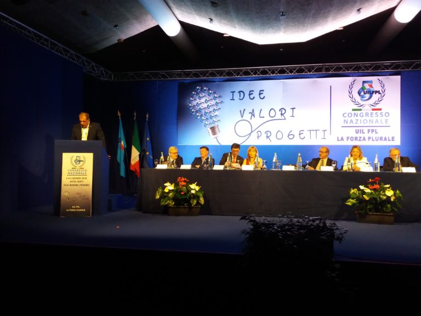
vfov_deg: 49.7
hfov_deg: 63.4
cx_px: 210
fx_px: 341
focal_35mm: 28
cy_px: 158
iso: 250
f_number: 1.9
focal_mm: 3.7
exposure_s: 1/17
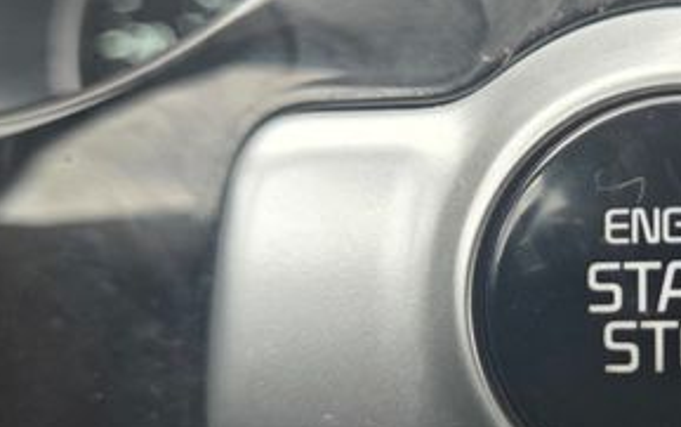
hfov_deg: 36.2
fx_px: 1003
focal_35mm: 54
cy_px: 215
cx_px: 547
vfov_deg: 24.0
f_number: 1.8
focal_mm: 5.4
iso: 80
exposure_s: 1/180
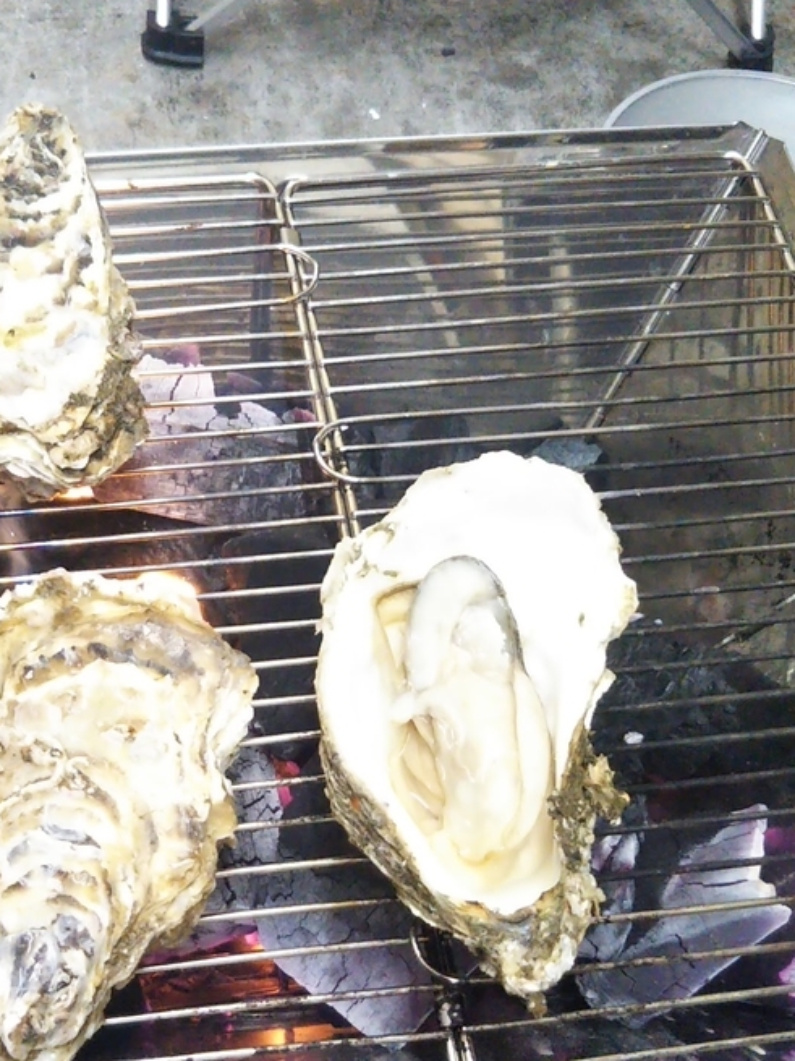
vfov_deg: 34.7
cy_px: 688
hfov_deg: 26.5
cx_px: 300
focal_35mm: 55
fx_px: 1685
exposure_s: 1/23
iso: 421
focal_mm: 4
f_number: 2.2
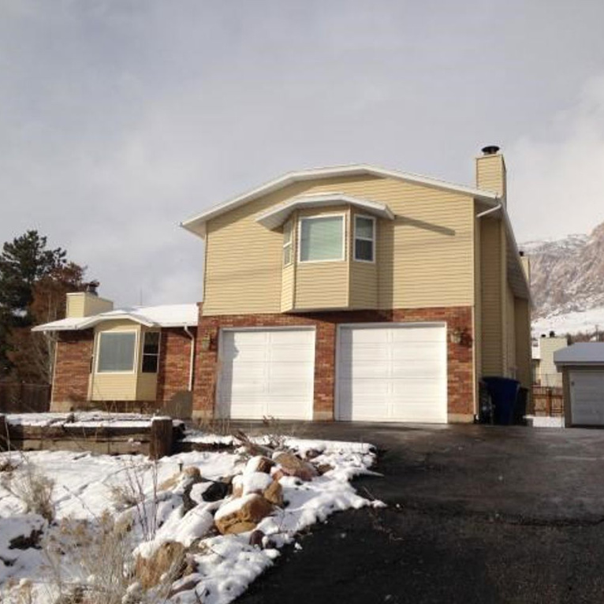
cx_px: 304
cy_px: 302
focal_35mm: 39
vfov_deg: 42.8
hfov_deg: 42.8
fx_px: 770
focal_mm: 4.12
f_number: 2.4
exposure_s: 1/3390
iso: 50
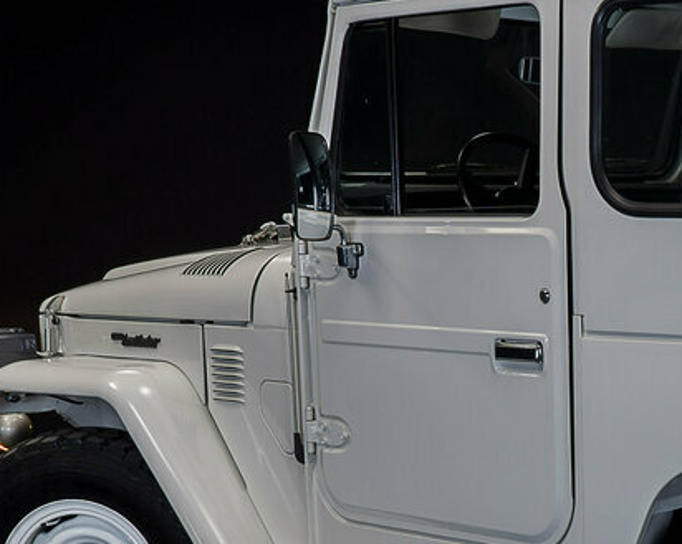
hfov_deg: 19.9
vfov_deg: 16.3
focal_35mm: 93
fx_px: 1876
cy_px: 491
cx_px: 717
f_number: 10
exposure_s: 1/2.5
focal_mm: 34
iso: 250
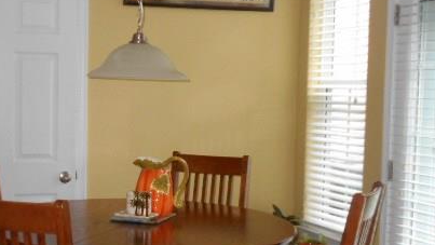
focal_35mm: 64
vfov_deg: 18.8
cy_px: 139
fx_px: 738
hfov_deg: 32.5
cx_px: 135
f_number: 3.9
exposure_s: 1/30
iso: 400
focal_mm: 6.7
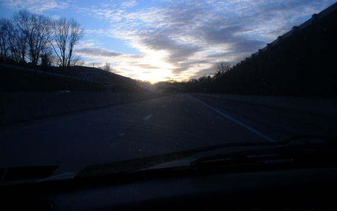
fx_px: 349
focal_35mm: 38
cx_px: 169
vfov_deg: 33.6
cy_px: 108
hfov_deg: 51.6
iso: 64
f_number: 2.8
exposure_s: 1/676
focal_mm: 5.7
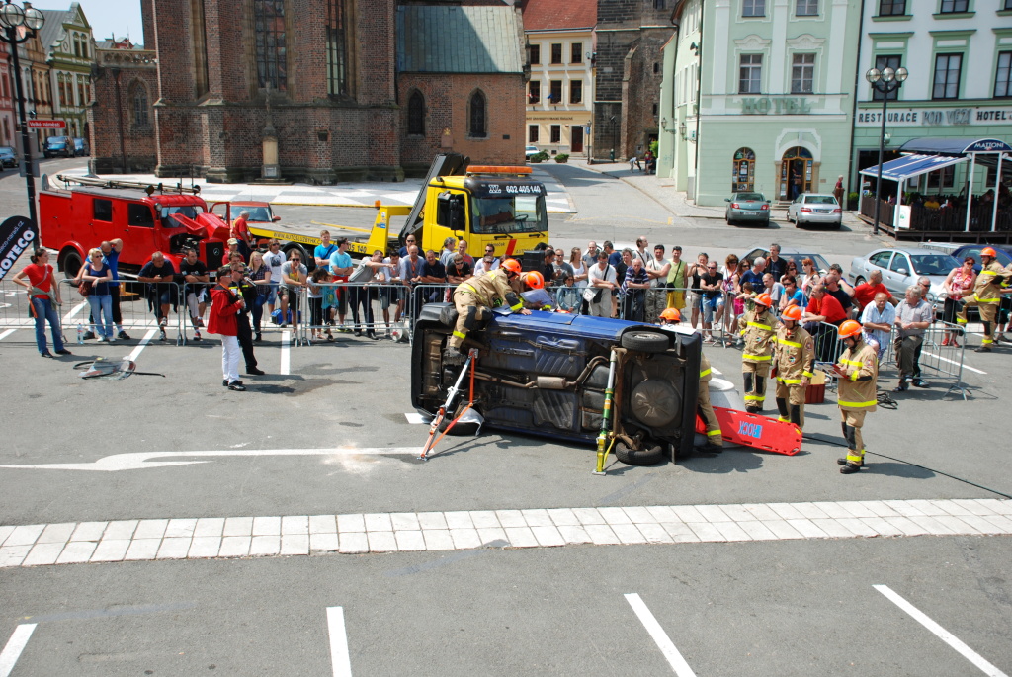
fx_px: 1097
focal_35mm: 39
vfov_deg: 34.3
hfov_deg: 49.5
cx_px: 506
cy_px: 338
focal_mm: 26
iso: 100
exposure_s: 1/500
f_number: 4
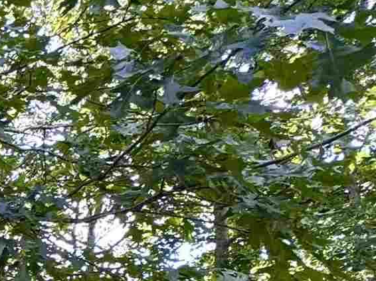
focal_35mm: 76
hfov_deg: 17.0
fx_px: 825
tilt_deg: +5.2
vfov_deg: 16.9
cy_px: 462
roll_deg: +0.6
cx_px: -421
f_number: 2.2
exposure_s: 1/125
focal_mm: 2.22
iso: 40
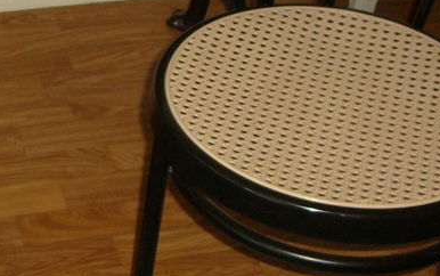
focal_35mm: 96
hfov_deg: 21.3
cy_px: 32
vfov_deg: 13.5
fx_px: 1152
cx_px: 74
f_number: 2.8
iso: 125
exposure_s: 1/30
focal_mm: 5.8
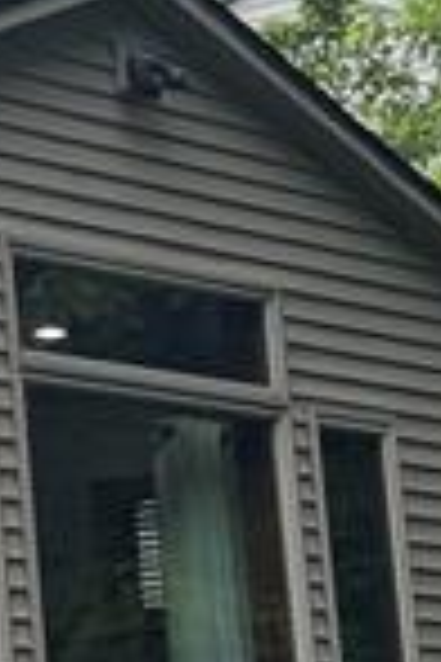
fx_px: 3454
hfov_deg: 6.0
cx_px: -1368
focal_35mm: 188
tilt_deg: +9.9
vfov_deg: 10.9
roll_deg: +1.4
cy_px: 387
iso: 64
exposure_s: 1/1135
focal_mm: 5.96
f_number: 1.6
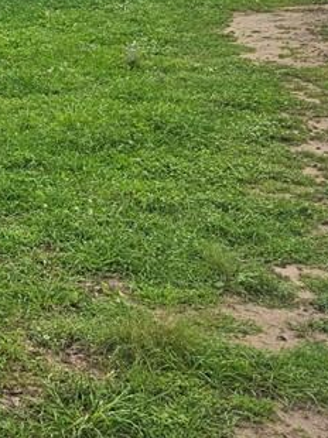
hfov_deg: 14.8
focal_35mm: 76
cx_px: -377
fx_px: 961
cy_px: -35
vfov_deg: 24.1
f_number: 1.7
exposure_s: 1/180
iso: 20
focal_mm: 6.3
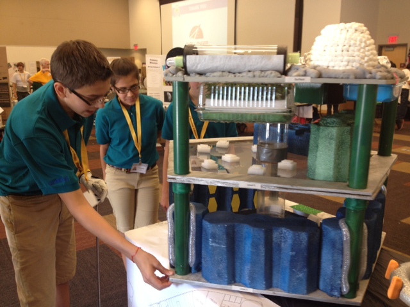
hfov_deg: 52.6
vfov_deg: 40.7
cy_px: 154
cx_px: 205
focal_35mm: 35
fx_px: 415
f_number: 2.4
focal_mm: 4.28
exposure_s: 1/20
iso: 64
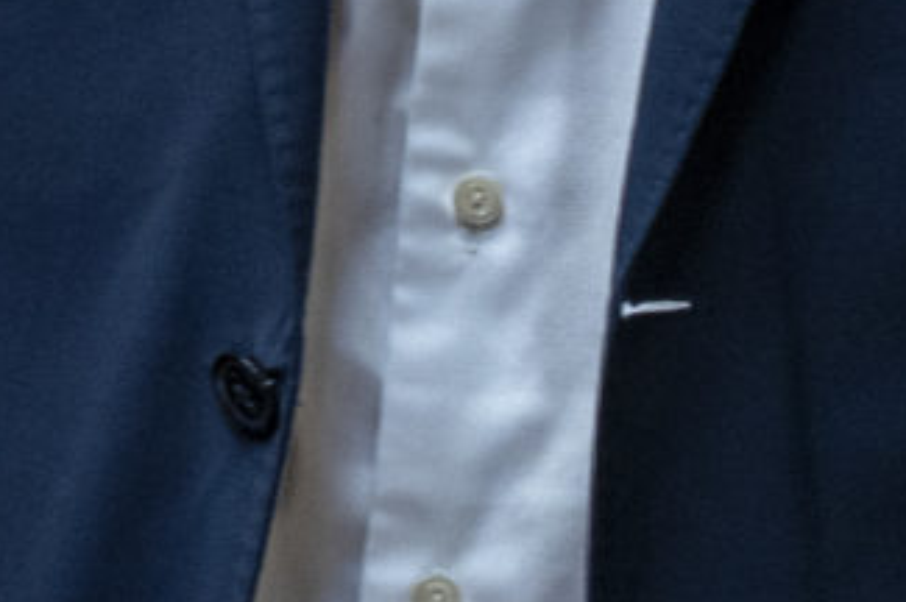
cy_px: -470
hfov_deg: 2.5
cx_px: -1352
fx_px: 20817
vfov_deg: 1.7
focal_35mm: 828
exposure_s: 1/160
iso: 1000
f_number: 4
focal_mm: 105
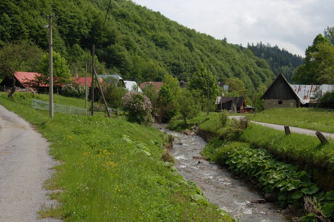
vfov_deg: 28.9
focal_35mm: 46
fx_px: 431
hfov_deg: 42.4
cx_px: 167
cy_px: 111
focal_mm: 31
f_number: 10
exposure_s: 1/200
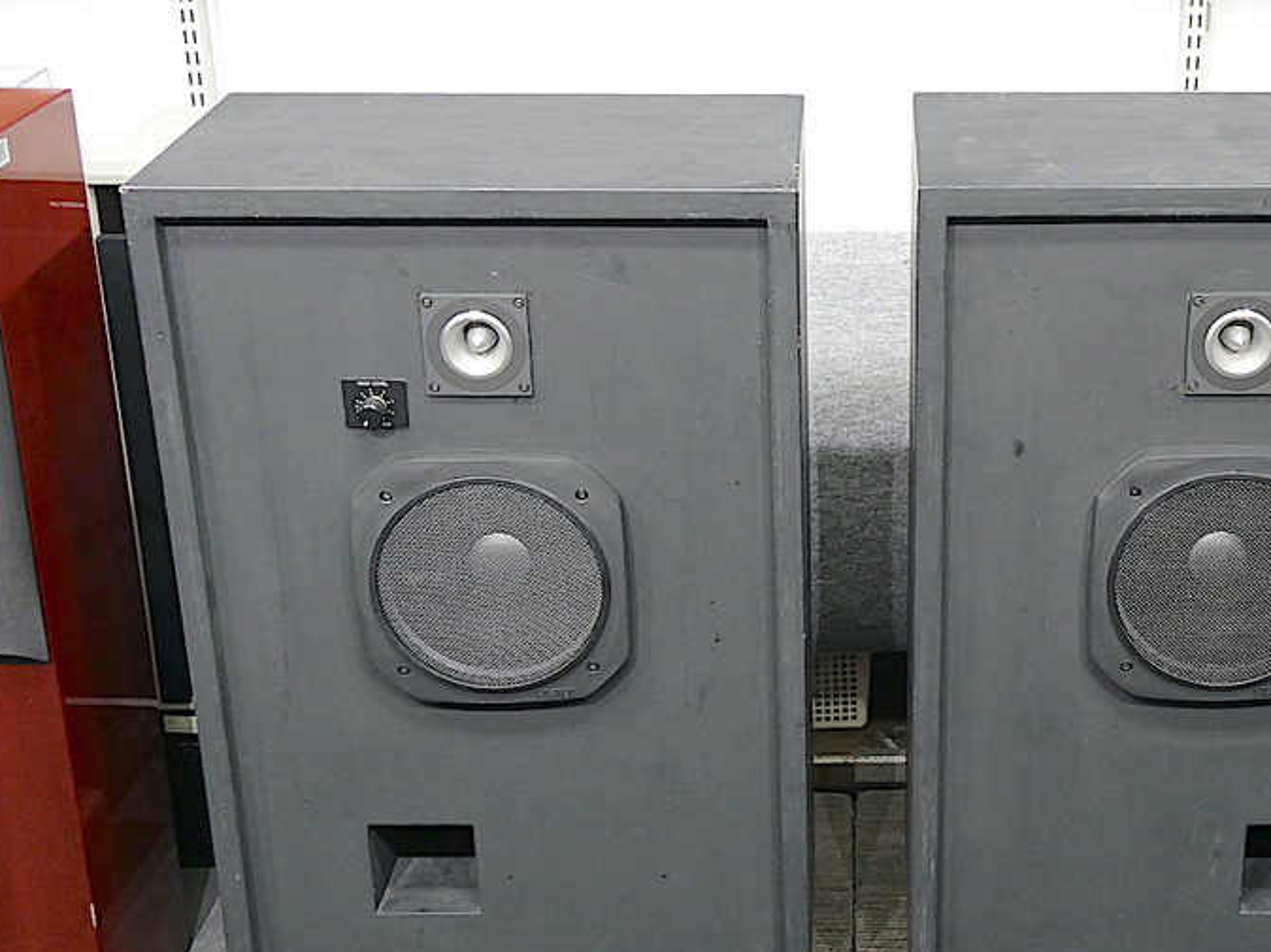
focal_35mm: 57
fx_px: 2092
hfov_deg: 33.5
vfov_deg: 25.6
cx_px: 847
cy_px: 541
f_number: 3.8
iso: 200
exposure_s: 1/6
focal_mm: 7.2
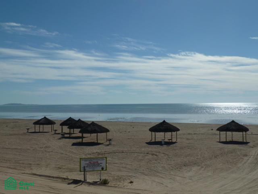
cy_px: 97
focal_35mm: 42
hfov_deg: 44.8
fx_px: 313
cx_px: 129
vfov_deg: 34.3
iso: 80
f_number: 6.3
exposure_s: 1/1000
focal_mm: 6.9
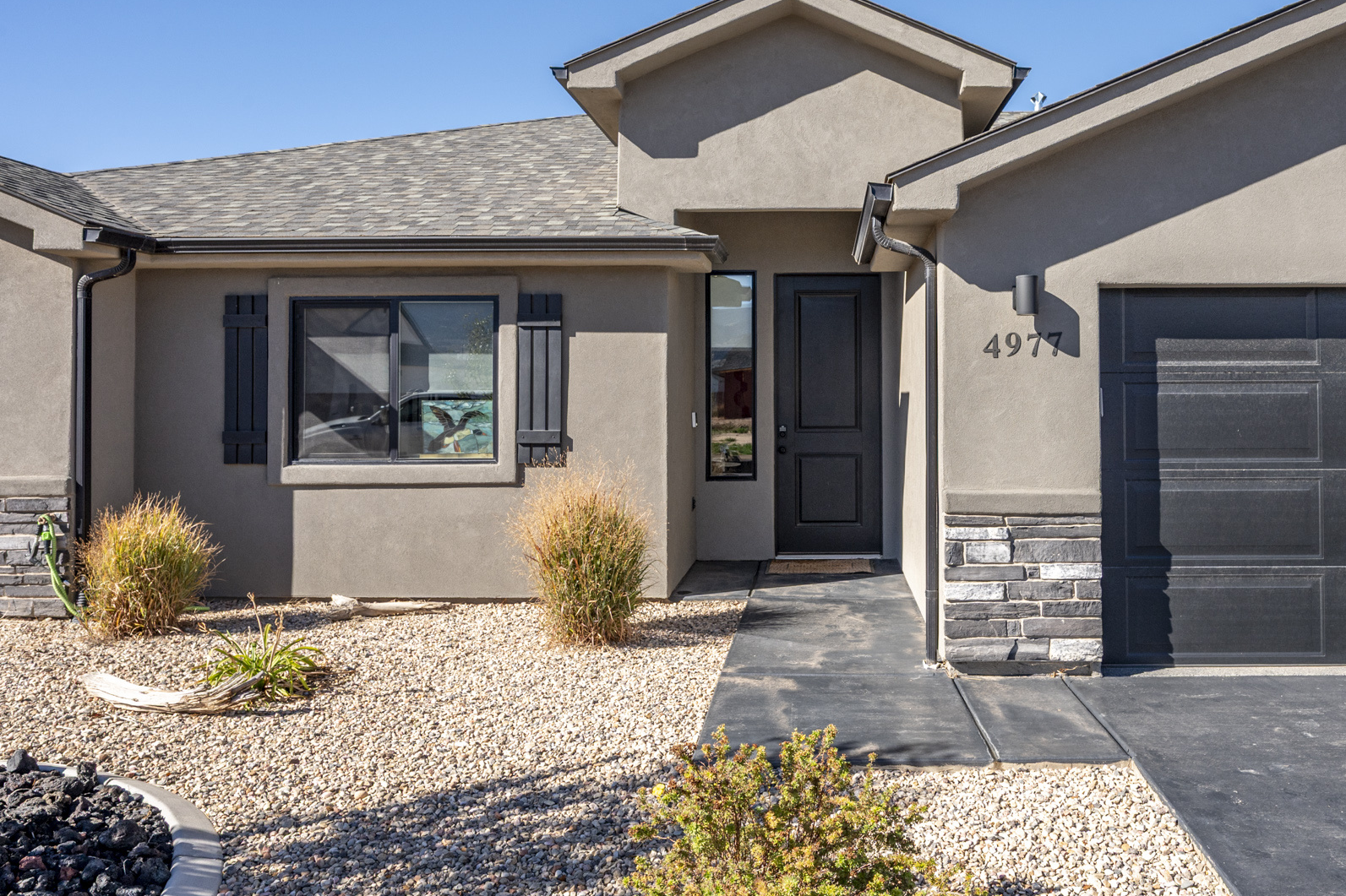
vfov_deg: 47.7
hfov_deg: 66.6
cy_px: 375
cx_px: 818
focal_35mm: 27
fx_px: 1009
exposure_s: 1/400
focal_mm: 21.5
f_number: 10
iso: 320
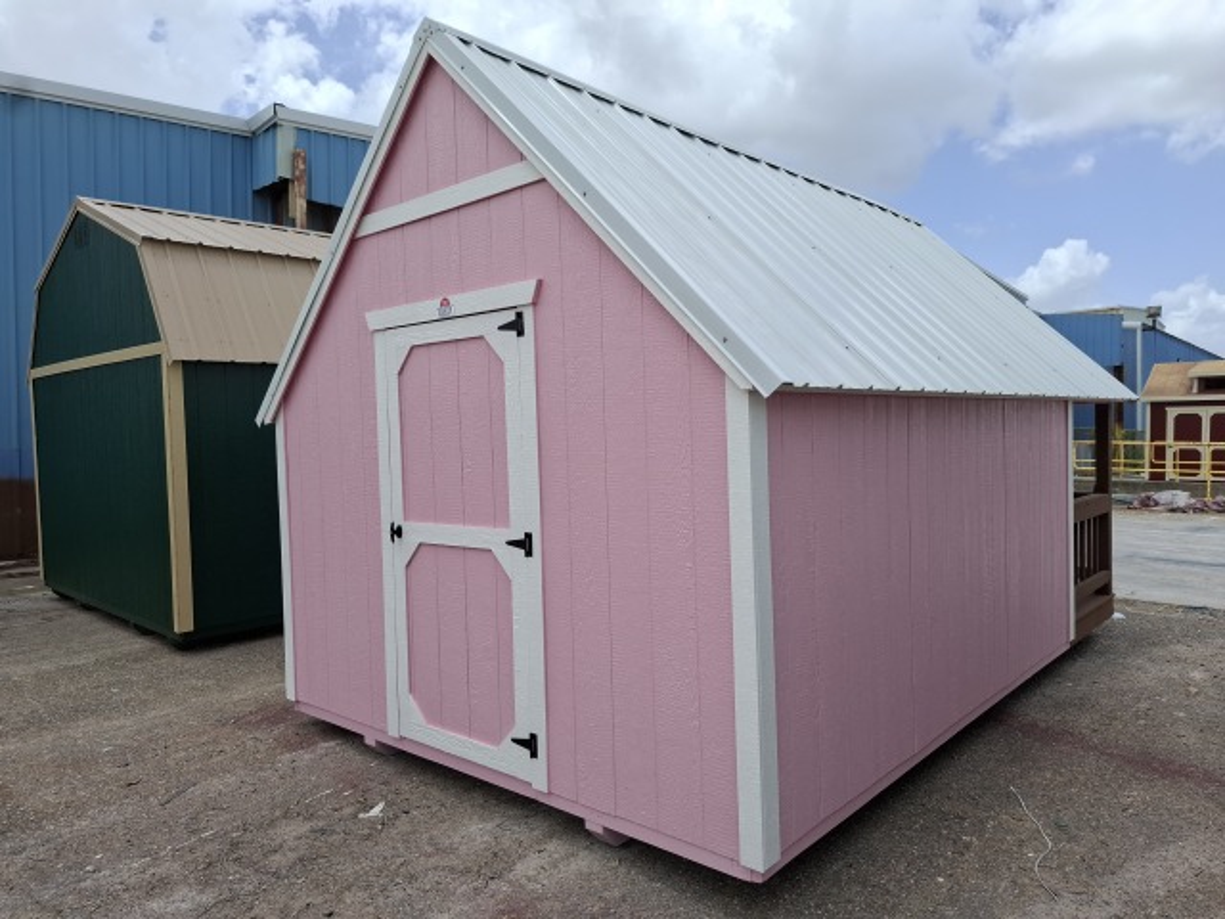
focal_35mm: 23
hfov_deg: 73.9
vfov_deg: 58.9
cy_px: 460
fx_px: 814
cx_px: 612
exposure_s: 1/2096
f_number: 1.8
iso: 50
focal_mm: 5.54
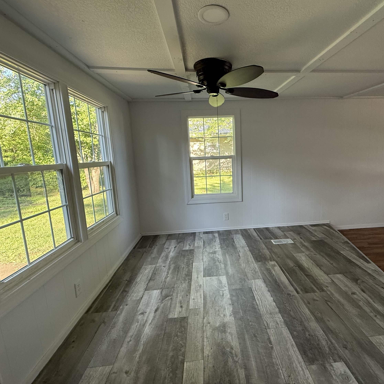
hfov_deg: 83.3
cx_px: 223
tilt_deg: -7.8
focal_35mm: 17
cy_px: 187
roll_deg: +2.5
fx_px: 213
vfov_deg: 84.0
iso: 250
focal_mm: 2.22
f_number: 2.2
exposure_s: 1/120
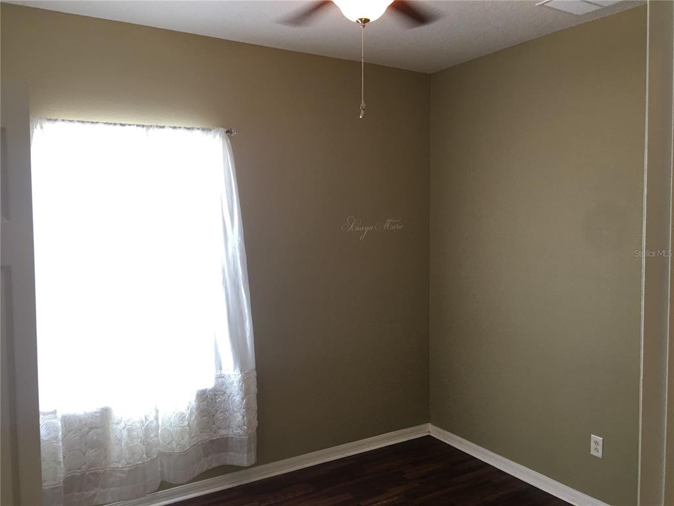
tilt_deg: -2.3
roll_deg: -0.3
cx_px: 337
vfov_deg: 48.2
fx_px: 565
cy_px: 253
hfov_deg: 61.7
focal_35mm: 29
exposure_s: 1/15
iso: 32
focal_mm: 4.15
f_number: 2.2
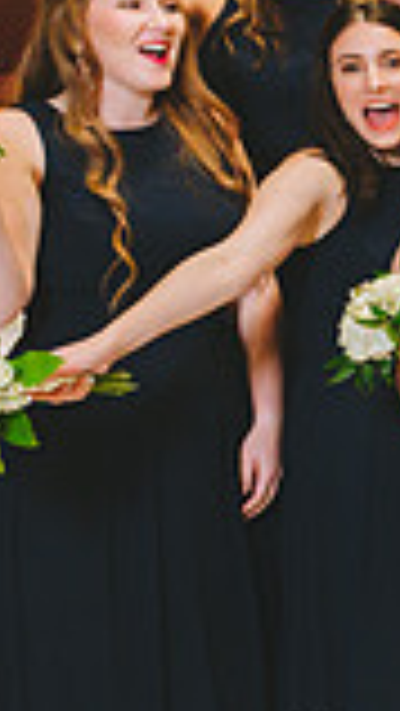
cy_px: 310
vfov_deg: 23.1
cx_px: 1047
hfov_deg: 10.7
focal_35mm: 92
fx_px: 1733
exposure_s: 1/160
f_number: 5.6
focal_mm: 24
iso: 1600
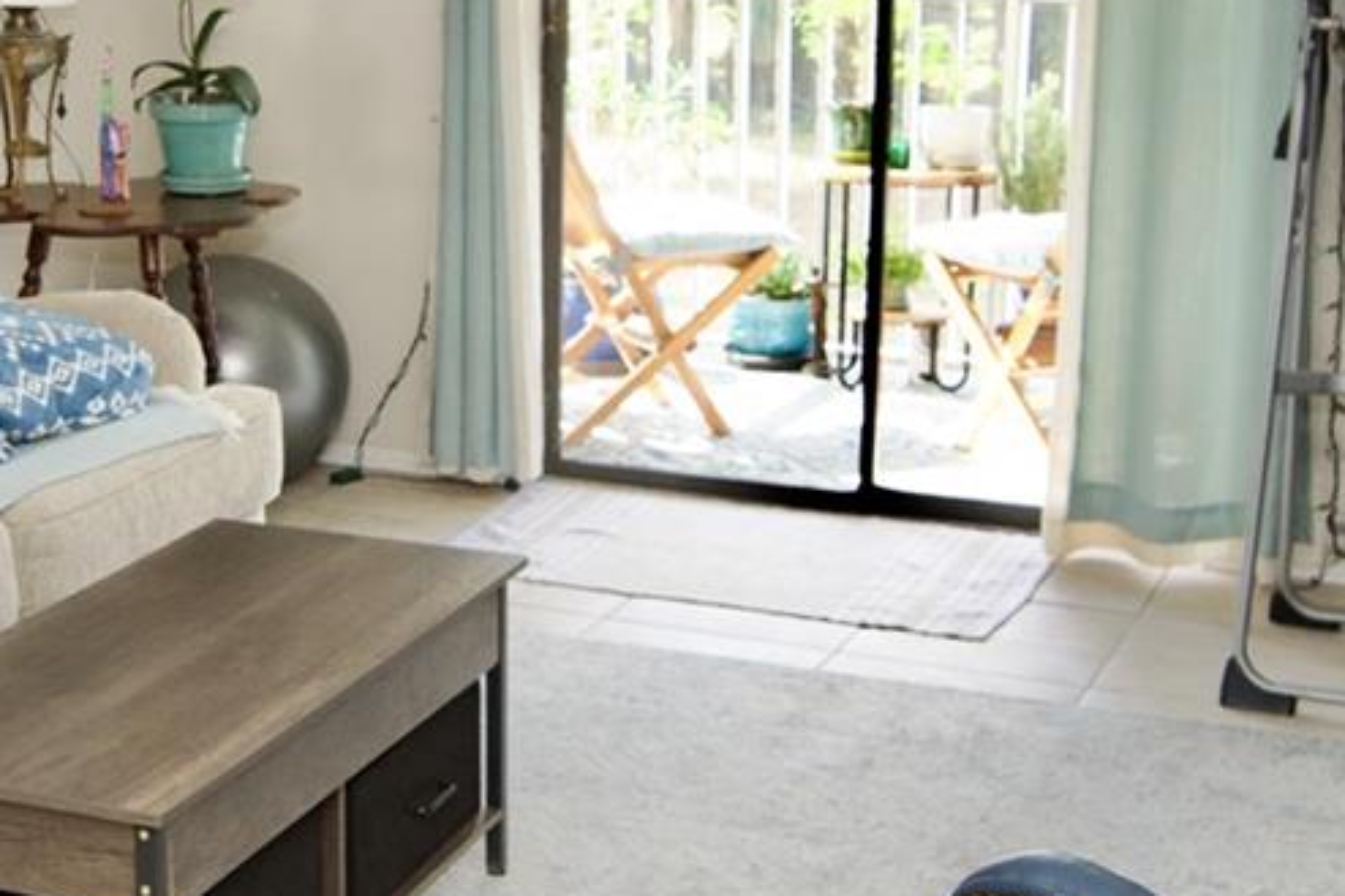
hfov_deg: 29.2
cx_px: 349
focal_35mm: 68
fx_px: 2540
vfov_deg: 20.0
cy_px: 376
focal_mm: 14
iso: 400
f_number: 4
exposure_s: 1/60
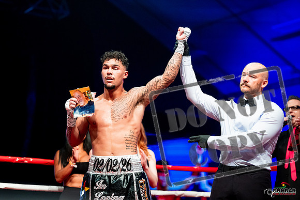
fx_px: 775
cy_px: 100
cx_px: 150
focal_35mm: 93
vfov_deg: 14.7
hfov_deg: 21.9
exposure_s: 1/1000
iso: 4000
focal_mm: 93
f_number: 2.8
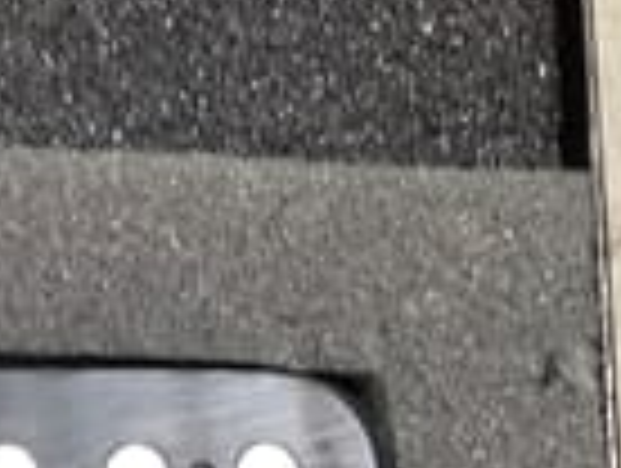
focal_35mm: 112
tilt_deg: -84.7
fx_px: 2013
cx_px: -315
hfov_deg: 16.0
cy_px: 524
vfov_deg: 13.0
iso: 80
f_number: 2.4
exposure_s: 1/50
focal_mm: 3.3
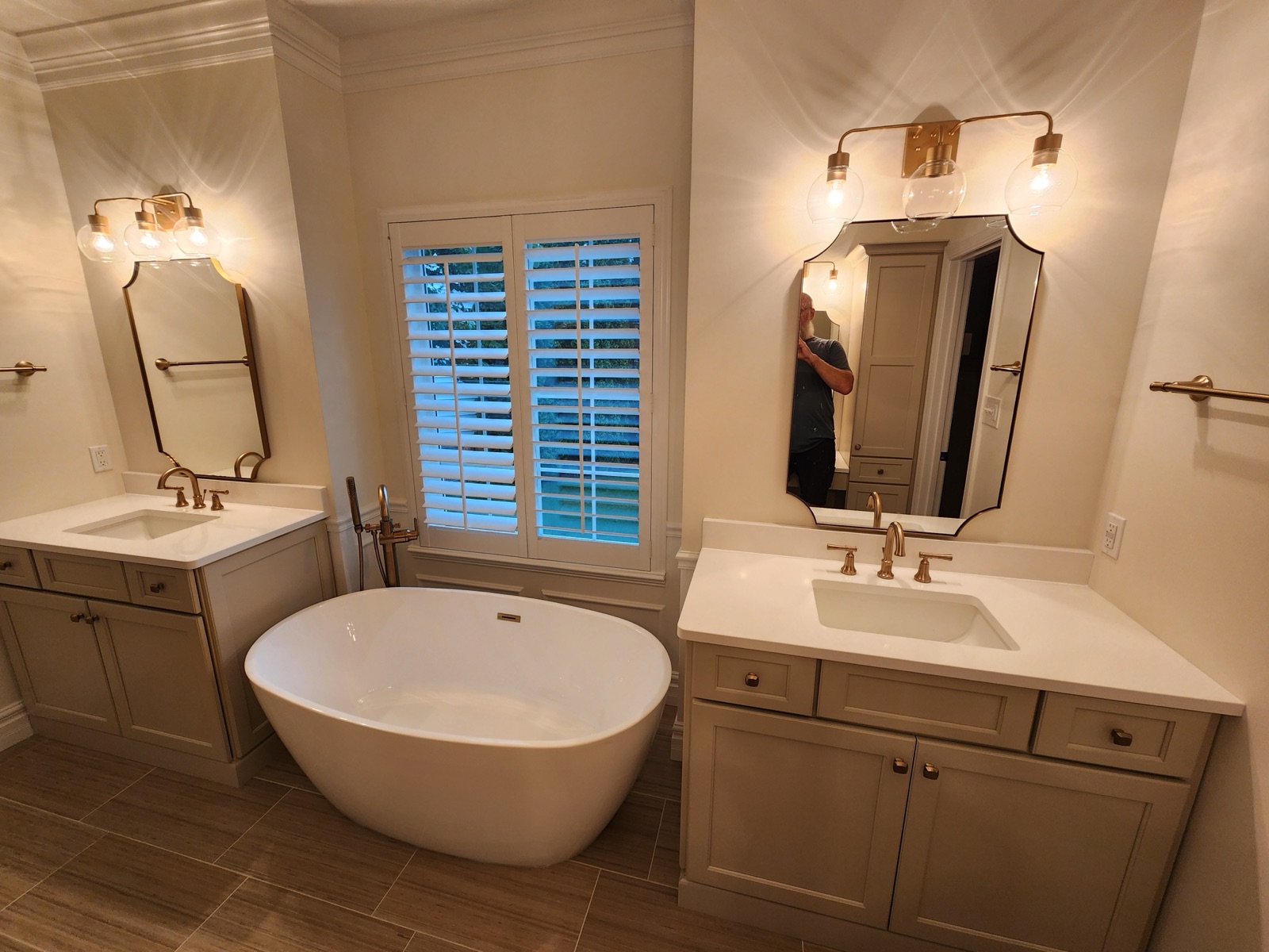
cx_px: 634
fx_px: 477
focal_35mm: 13
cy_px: 476
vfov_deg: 89.9
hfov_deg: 106.2
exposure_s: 1/60
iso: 100
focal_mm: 2.2
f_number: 2.2
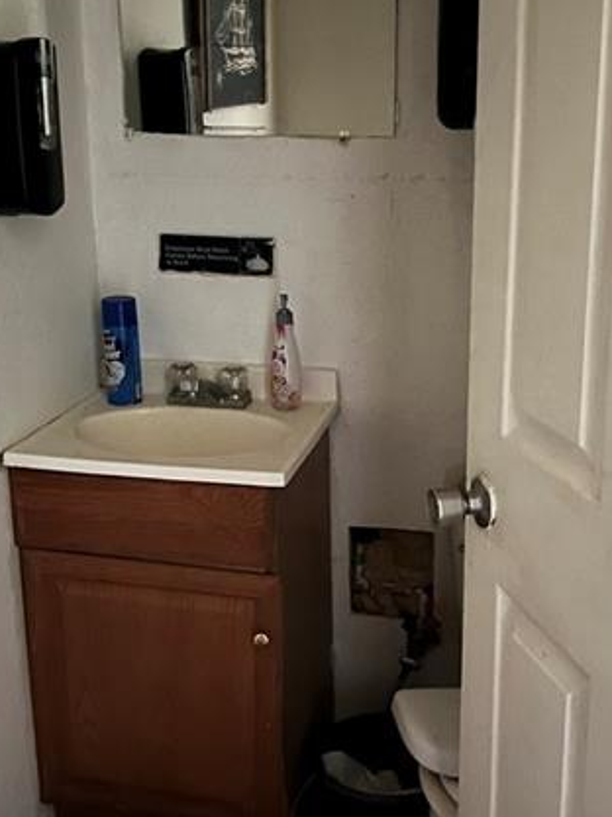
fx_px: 1131
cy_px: 408
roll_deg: +1.3
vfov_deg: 39.7
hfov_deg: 30.3
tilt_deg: -14.7
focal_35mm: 48
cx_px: 320
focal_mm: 5.1
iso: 1250
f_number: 1.6
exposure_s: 1/5
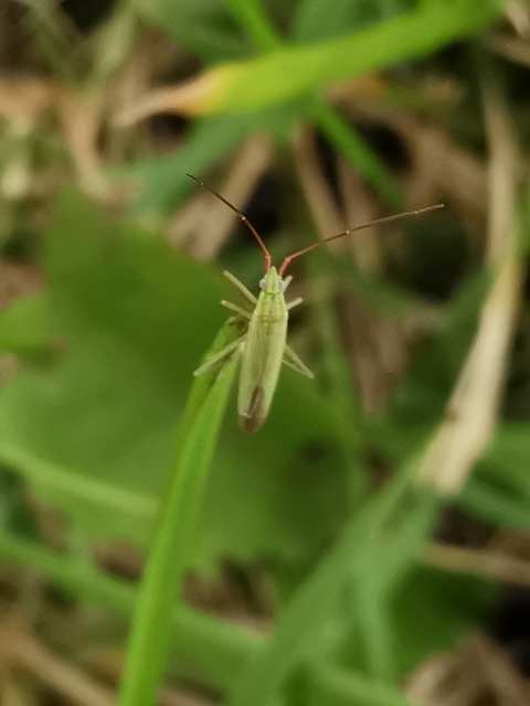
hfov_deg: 18.2
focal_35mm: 81
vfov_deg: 24.1
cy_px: 353
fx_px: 1654
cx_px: 265
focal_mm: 2.26
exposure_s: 1/296
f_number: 2.2
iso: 50
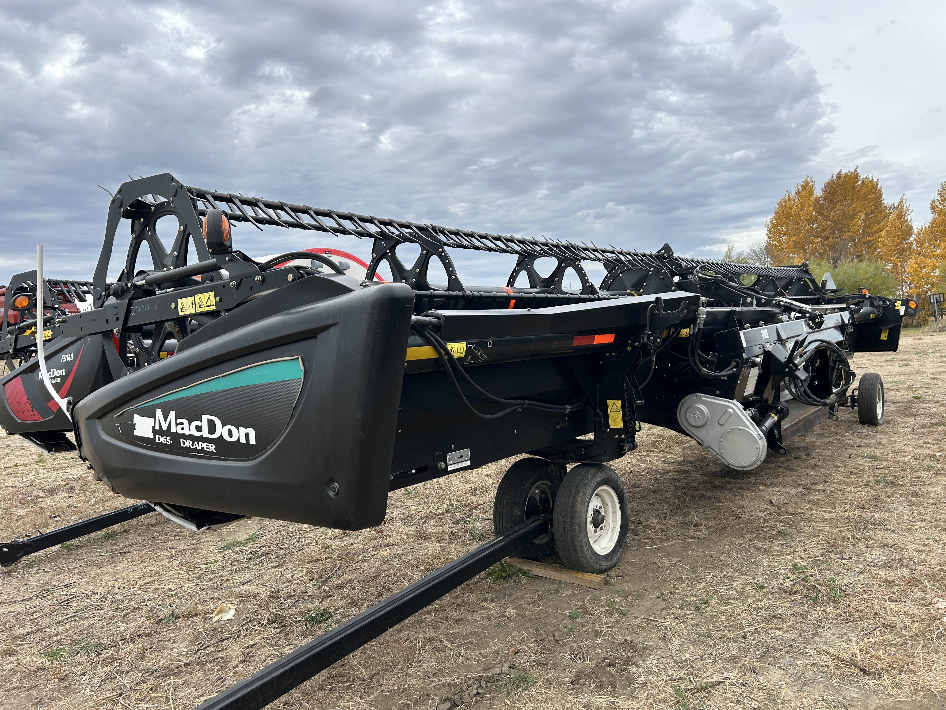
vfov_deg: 53.1
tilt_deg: -2.6
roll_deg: +2.9
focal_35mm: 26
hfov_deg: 67.3
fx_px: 711
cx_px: 473
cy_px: 355
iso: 50
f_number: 1.5
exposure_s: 1/1488
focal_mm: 5.7
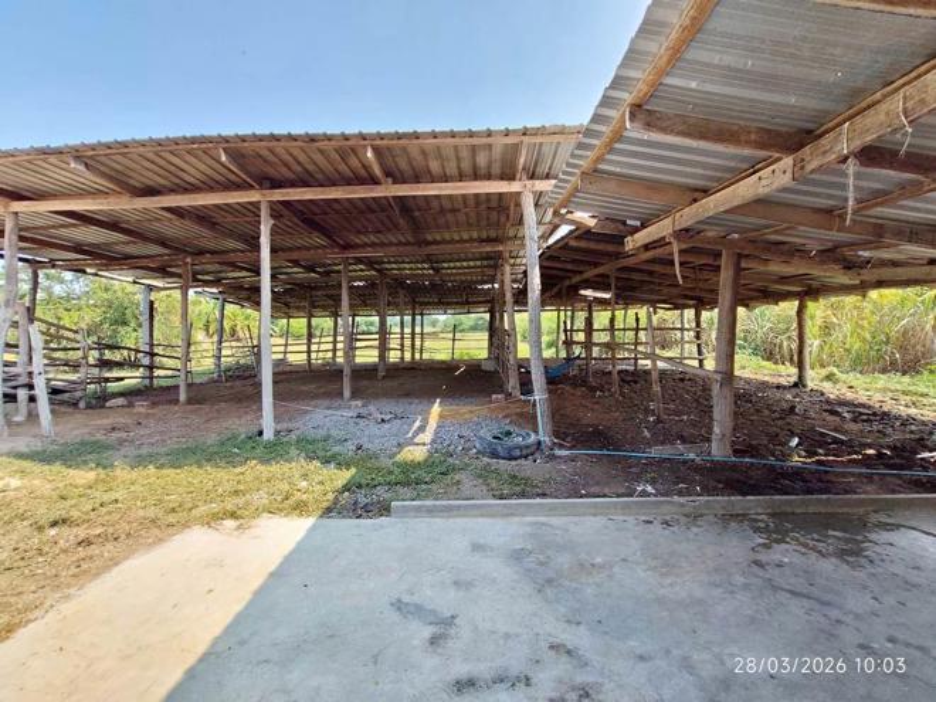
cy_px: 351
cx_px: 468
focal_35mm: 16
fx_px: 433
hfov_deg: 94.5
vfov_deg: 78.1
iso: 50
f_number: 2.2
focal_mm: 1.67
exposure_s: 1/612
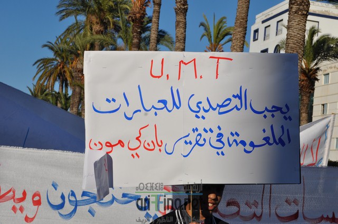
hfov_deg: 29.3
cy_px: 112
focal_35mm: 69
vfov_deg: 19.7
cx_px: 169
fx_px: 647
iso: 200
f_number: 11
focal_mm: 46
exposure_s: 1/500
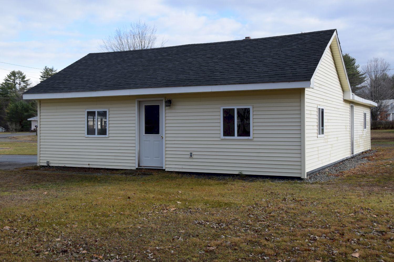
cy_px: 131
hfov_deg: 46.4
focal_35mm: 42
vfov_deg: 31.9
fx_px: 460
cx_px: 197
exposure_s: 1/250
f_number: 8
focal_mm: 28
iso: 220
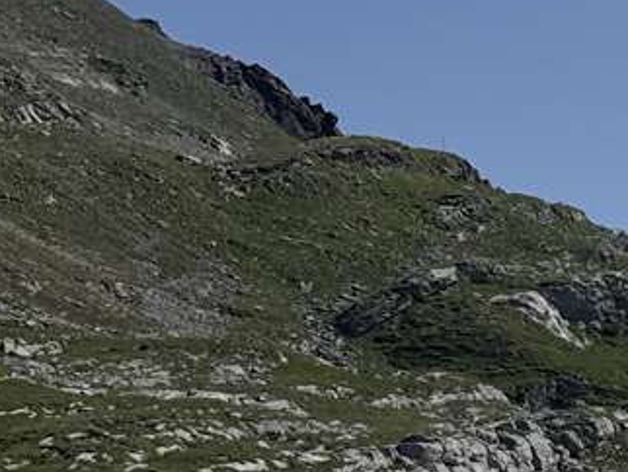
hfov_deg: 12.2
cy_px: 570
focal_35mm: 149
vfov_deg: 9.8
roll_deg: +1.9
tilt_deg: +4.5
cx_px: 1116
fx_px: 2705
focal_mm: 6.76
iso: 80
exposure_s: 1/10417
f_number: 1.78
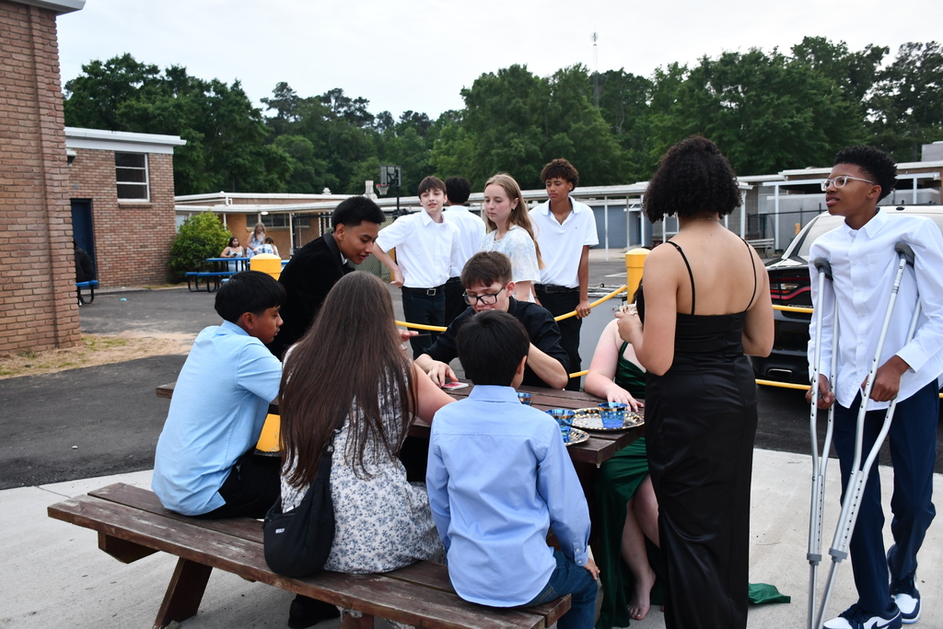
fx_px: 864
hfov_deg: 57.2
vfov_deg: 40.0
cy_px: 314
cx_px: 472
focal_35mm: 33
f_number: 3.5
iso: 1000
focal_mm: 22
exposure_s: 1/125
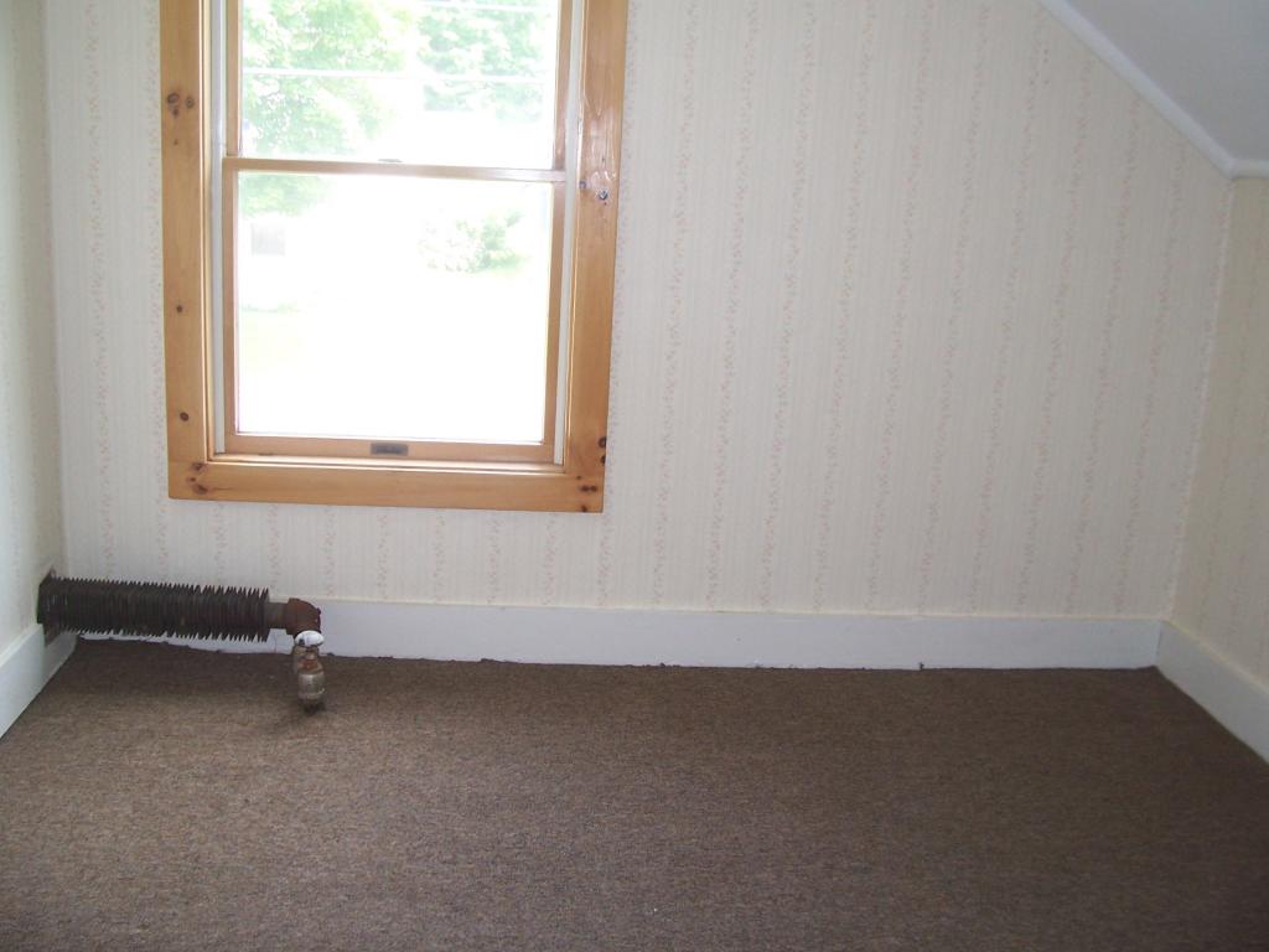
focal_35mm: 34
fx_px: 1246
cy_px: 476
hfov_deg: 54.0
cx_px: 634
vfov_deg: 41.8
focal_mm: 5.6
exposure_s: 1/60
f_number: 2.7
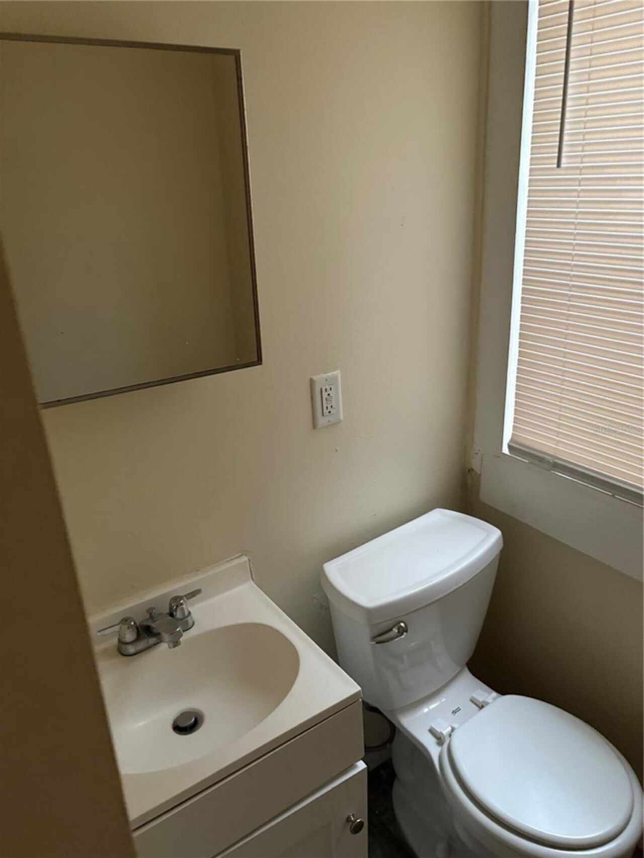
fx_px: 645
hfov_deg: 53.1
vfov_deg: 67.3
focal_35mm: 26
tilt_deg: -19.9
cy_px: 429
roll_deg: +2.9
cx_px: 322
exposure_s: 1/30
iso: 500
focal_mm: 5.96
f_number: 1.6
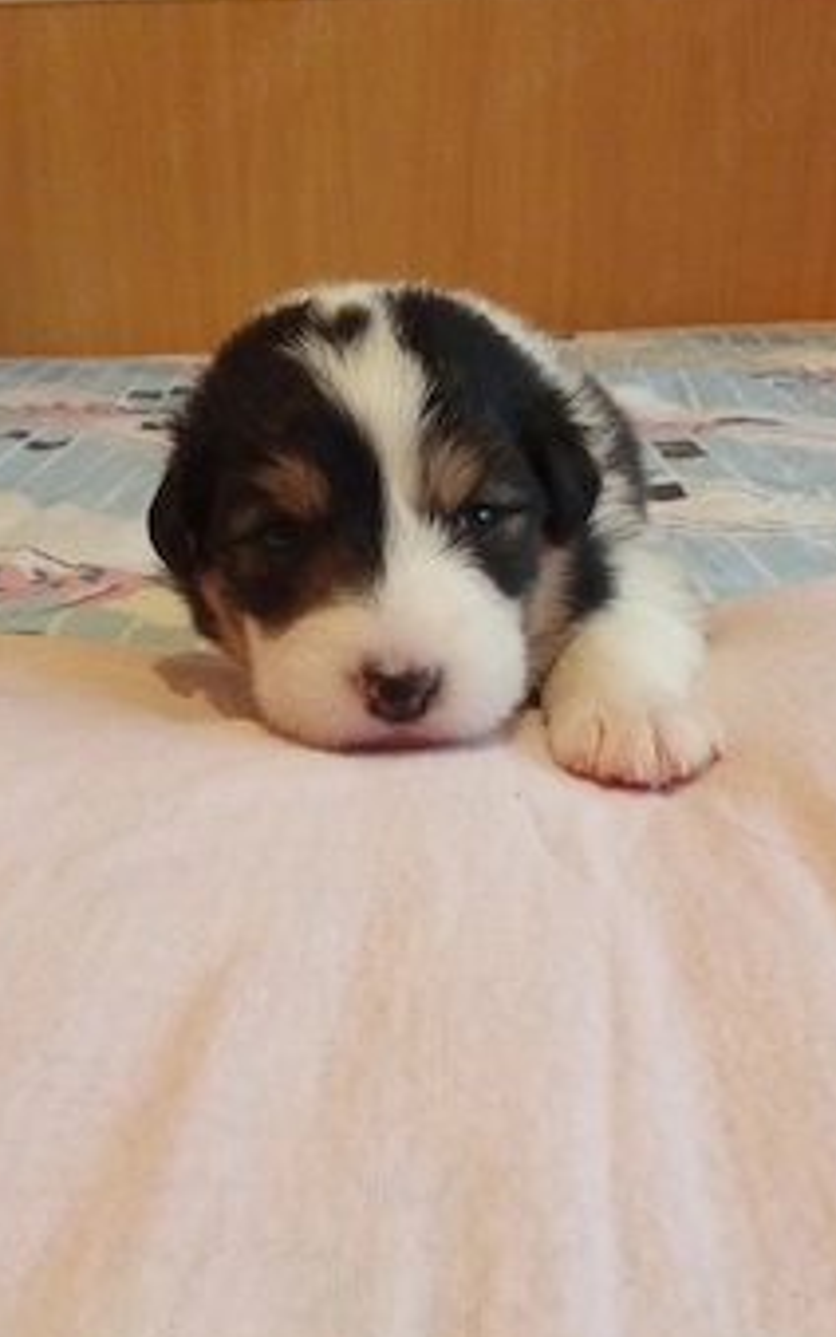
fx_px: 1275
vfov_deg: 55.2
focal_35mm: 35
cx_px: 418
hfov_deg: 36.3
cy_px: 730
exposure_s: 1/25
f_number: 2
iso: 800
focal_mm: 2.78
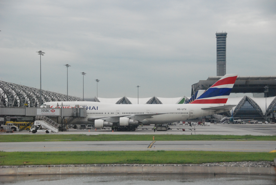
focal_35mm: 105
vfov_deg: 13.1
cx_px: 138
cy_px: 92
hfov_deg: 19.4
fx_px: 806
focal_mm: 70
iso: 1600
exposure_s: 1/4000
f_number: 5.6
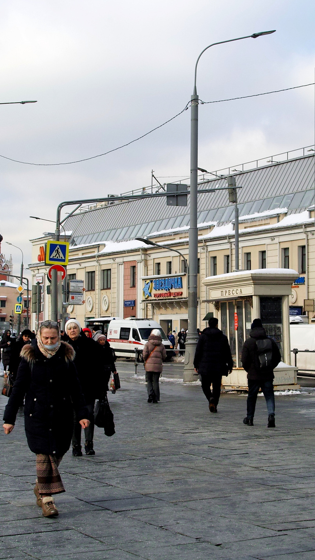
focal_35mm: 78
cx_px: 224
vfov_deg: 27.2
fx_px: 1158
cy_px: 278
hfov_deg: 15.4
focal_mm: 29
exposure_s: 1/200
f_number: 10
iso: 100
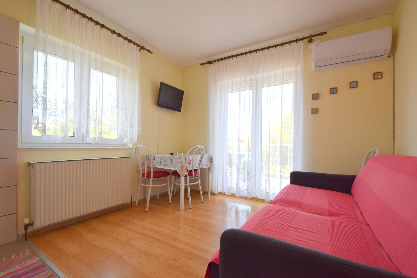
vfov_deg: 77.3
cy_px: 139
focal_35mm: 15
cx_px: 208
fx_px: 174
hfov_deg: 100.4
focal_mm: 10
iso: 400
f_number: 6.3
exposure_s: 1/160
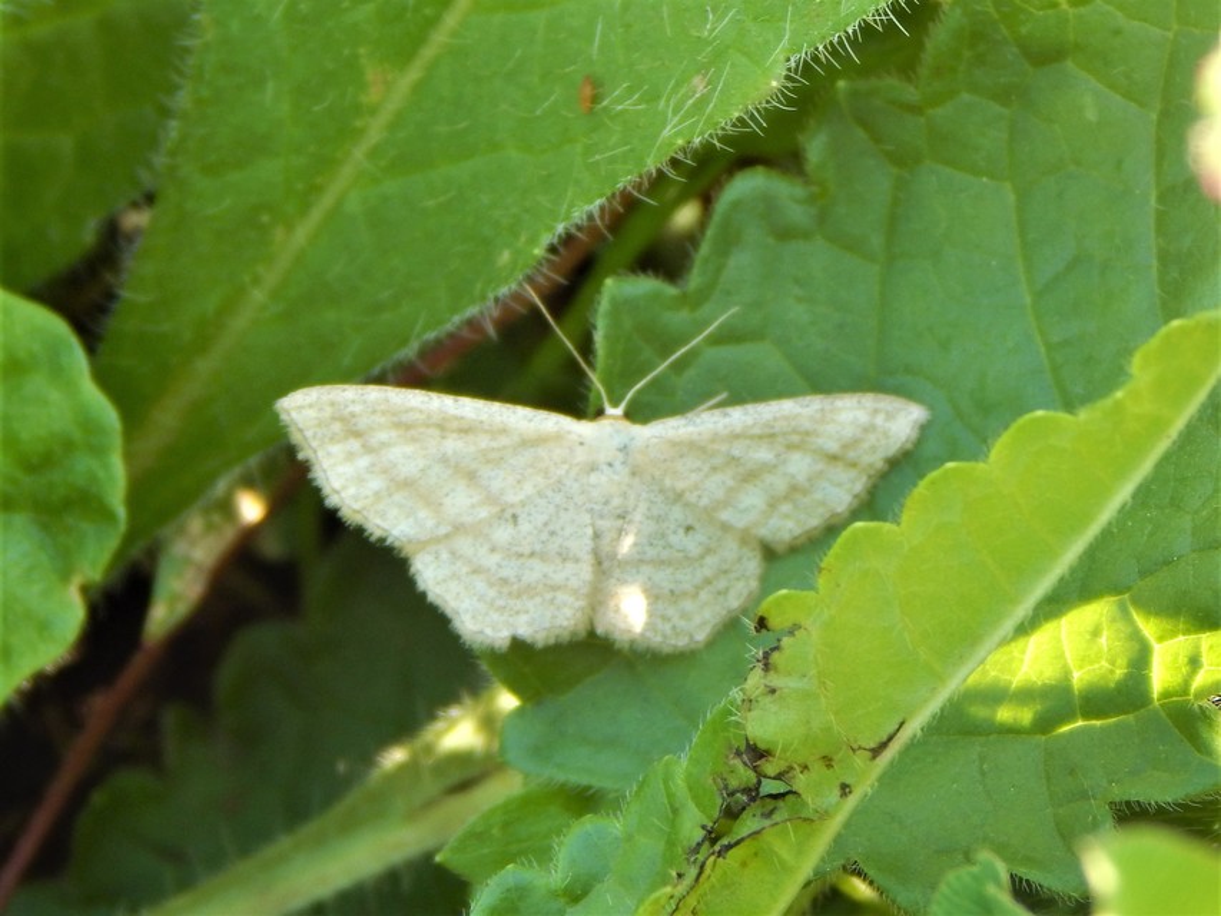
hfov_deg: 10.9
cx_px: 610
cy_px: 458
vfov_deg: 8.2
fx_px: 6421
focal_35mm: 182
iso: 125
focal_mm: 32.8
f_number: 5.3
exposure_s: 1/40
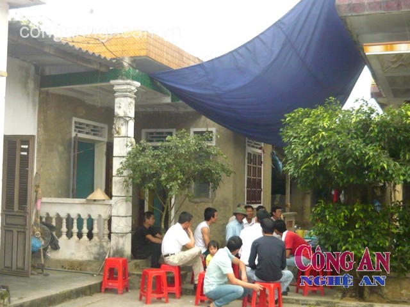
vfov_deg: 29.7
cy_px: 154
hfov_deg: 38.9
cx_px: 205
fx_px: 580
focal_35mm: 49
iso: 400
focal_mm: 6.3
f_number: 2.9
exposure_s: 1/800
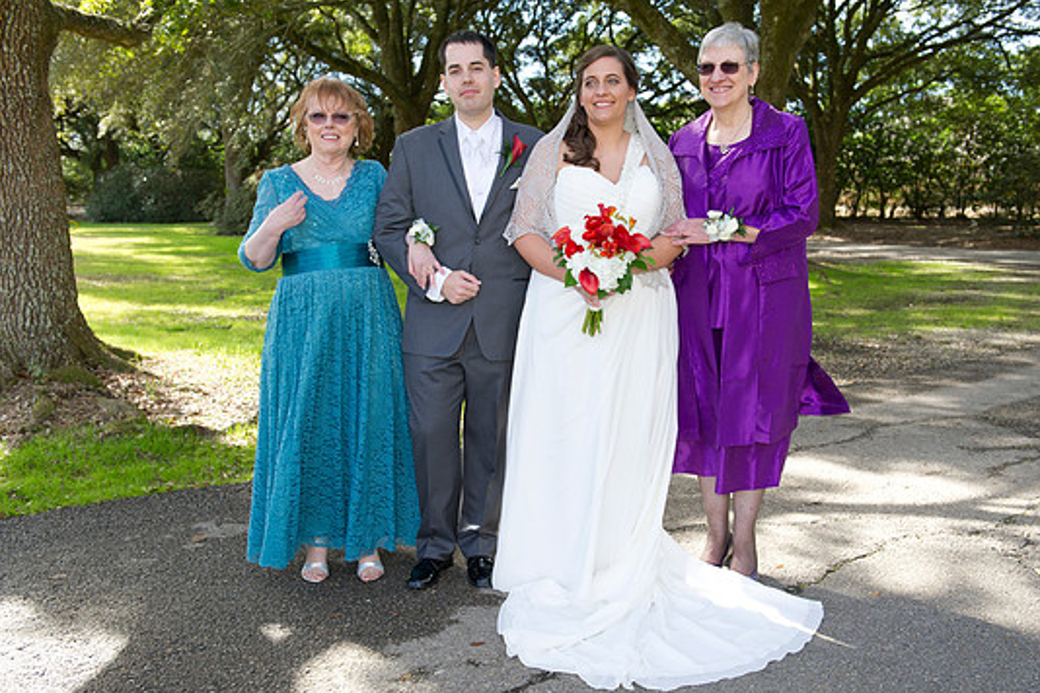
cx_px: 547
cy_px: 368
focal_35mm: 38
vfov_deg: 35.0
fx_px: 1098
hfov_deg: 50.7
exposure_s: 1/200
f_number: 5.6
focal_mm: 35
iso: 320
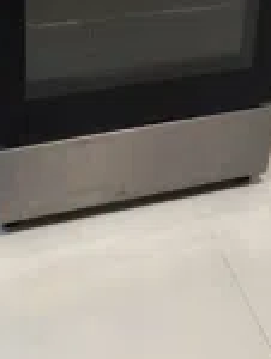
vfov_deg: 25.9
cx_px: 139
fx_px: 666
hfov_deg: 23.0
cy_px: -105
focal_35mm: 64
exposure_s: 1/50
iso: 800
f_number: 1.78
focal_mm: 6.76
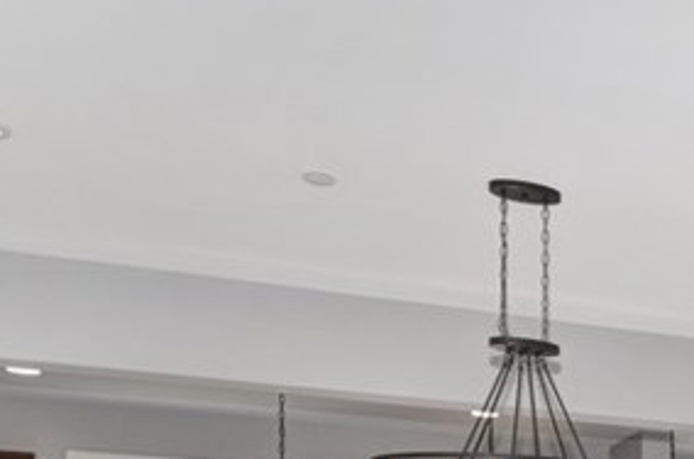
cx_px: 911
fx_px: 1250
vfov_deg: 19.0
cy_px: 623
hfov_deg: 26.2
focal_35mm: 65
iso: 400
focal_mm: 12
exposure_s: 1/60
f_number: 7.1
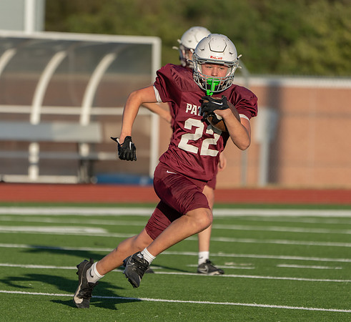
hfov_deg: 3.0
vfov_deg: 2.8
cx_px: 171
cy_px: 161
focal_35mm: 604
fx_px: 6644
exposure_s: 1/1000
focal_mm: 400
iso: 200
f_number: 5.6
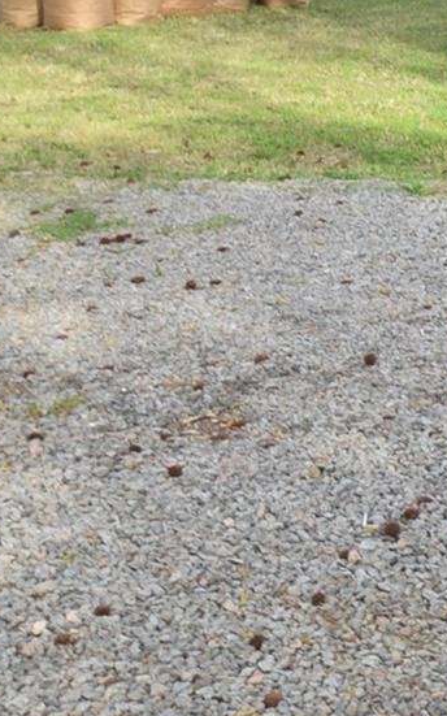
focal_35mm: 91
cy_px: -69
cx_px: 1085
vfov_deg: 21.6
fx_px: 1775
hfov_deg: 11.7
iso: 100
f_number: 6.3
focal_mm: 16
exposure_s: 1/160
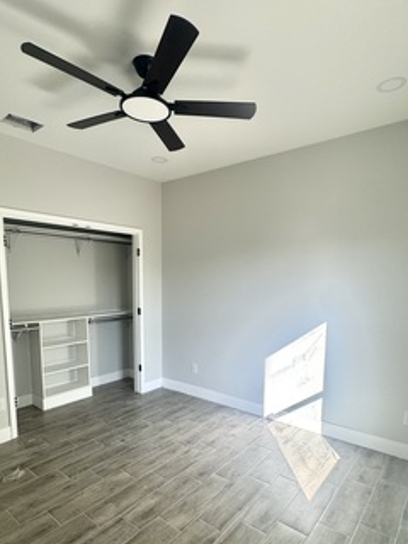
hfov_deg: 63.4
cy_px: 318
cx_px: 199
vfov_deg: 78.3
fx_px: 330
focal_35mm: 21
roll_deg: -0.2
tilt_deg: -6.4
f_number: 2.2
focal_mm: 2.22
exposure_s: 1/159
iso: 40
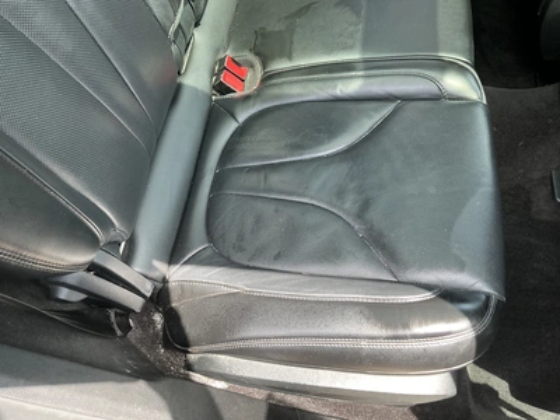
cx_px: 280
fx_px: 453
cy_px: 210
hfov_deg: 63.4
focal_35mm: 28
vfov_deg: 49.7
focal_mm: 3
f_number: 1.8
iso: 64
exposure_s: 1/122
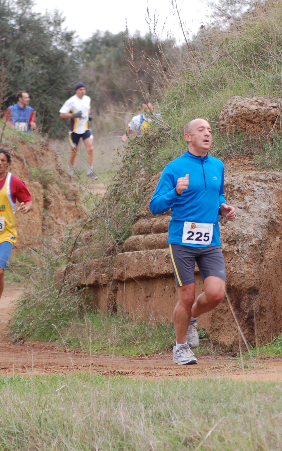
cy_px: 226
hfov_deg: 5.1
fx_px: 3172
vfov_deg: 8.1
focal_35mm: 258
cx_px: 210
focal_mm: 112
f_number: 4.5
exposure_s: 1/320
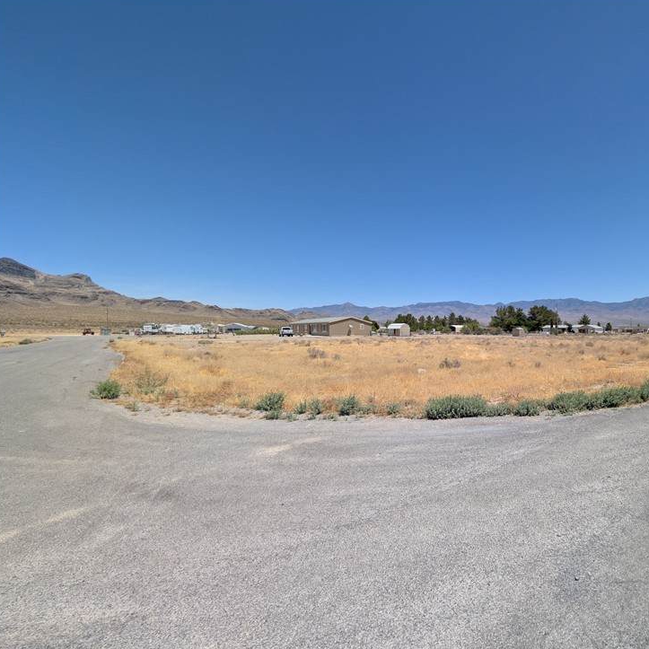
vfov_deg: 91.1
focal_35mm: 15
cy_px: 336
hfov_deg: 86.8
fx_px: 318
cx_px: 449
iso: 55
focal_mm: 2.02
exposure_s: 1/3378
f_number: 1.7
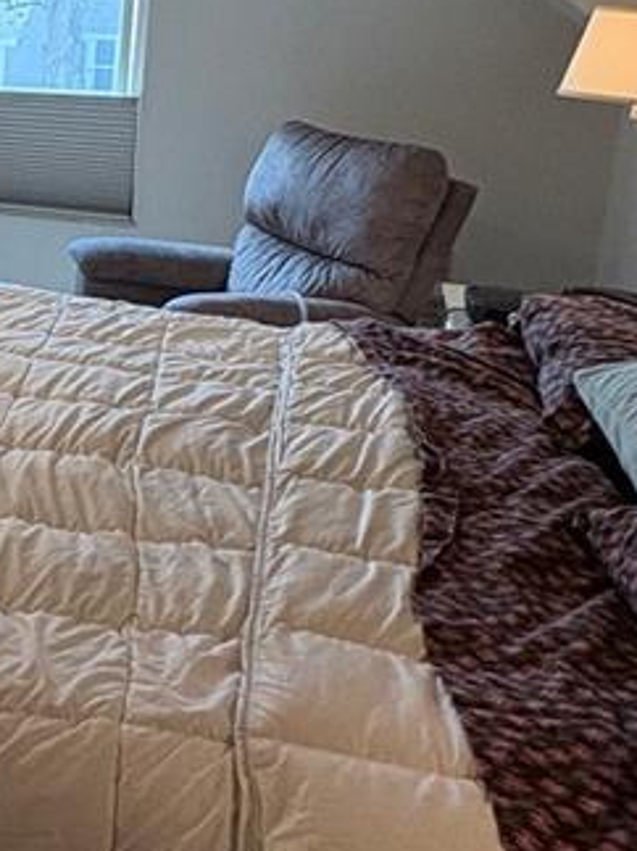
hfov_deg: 22.8
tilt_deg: -8.6
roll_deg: -0.7
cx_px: -318
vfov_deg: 35.7
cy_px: 174
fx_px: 1277
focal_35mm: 52
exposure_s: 1/120
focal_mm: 2.22
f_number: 2.2
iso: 250
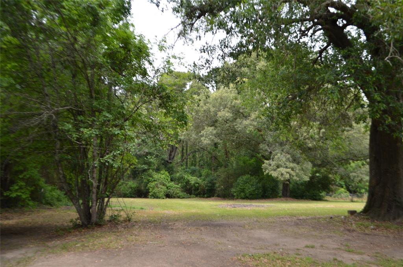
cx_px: 202
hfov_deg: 62.0
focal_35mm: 30
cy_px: 134
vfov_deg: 43.4
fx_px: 335
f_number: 4
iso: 110
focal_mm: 20
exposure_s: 1/250
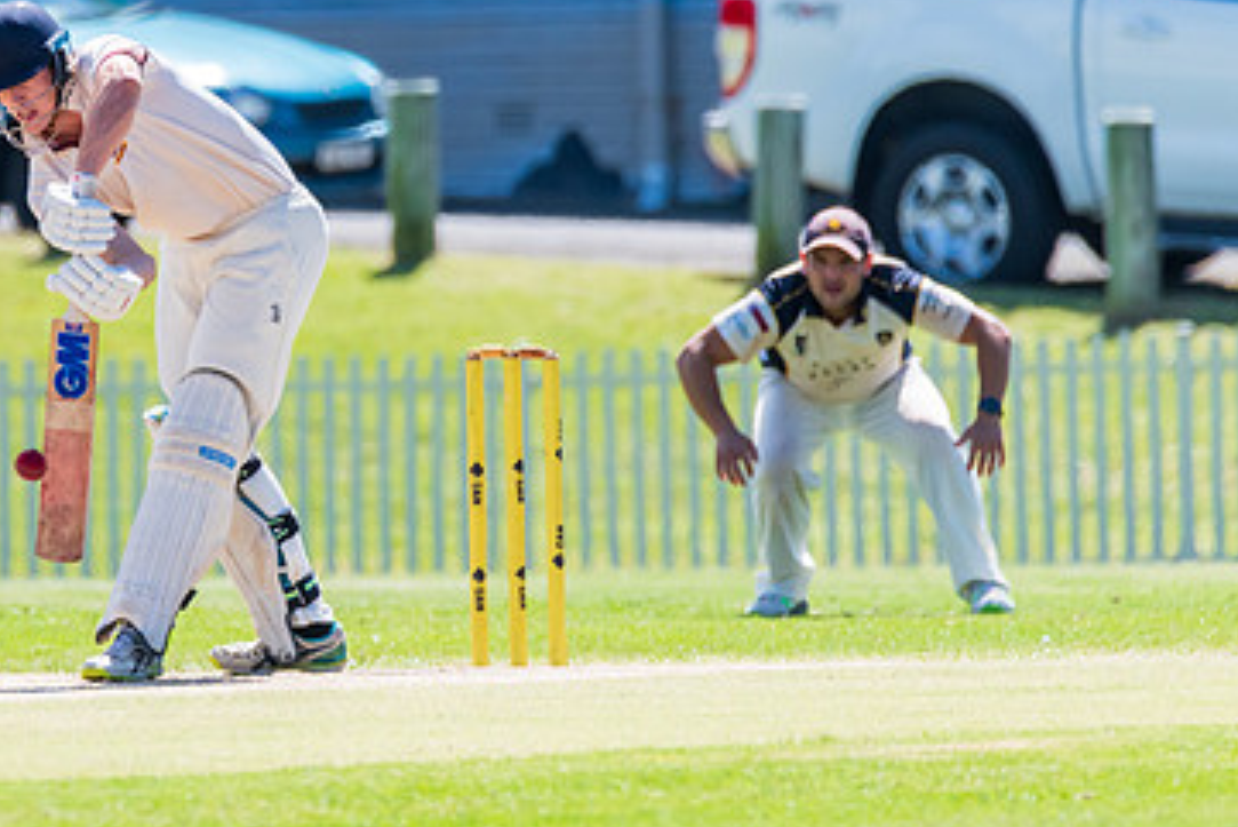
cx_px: 193
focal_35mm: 1119
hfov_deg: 1.8
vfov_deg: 1.2
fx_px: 38495
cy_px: 231
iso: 640
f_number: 6.3
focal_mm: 600
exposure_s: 1/2000
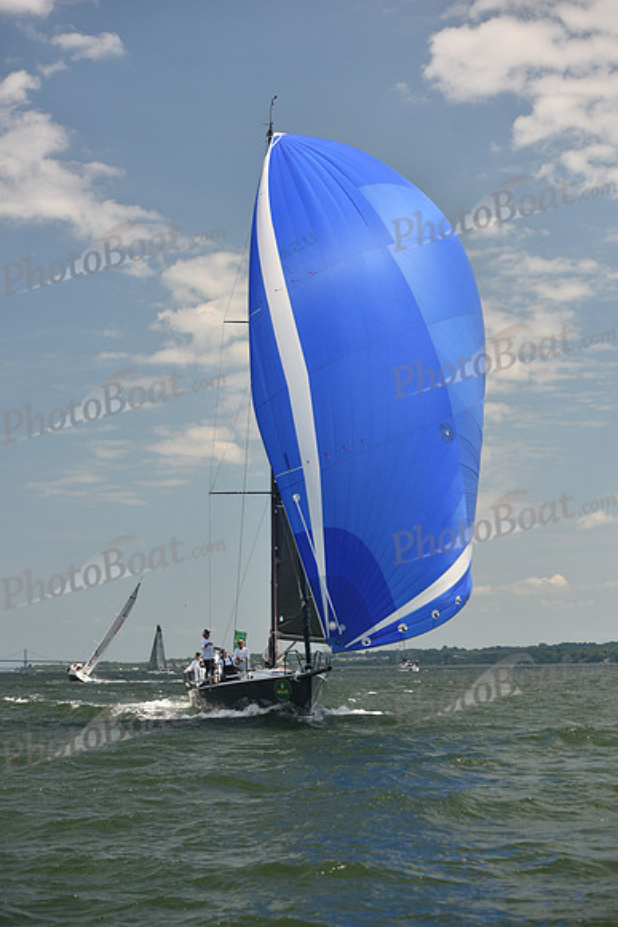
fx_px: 1801
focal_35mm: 70
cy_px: 464
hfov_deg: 19.5
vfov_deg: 28.8
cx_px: 309
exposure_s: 1/1250
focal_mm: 70
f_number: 5
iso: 320
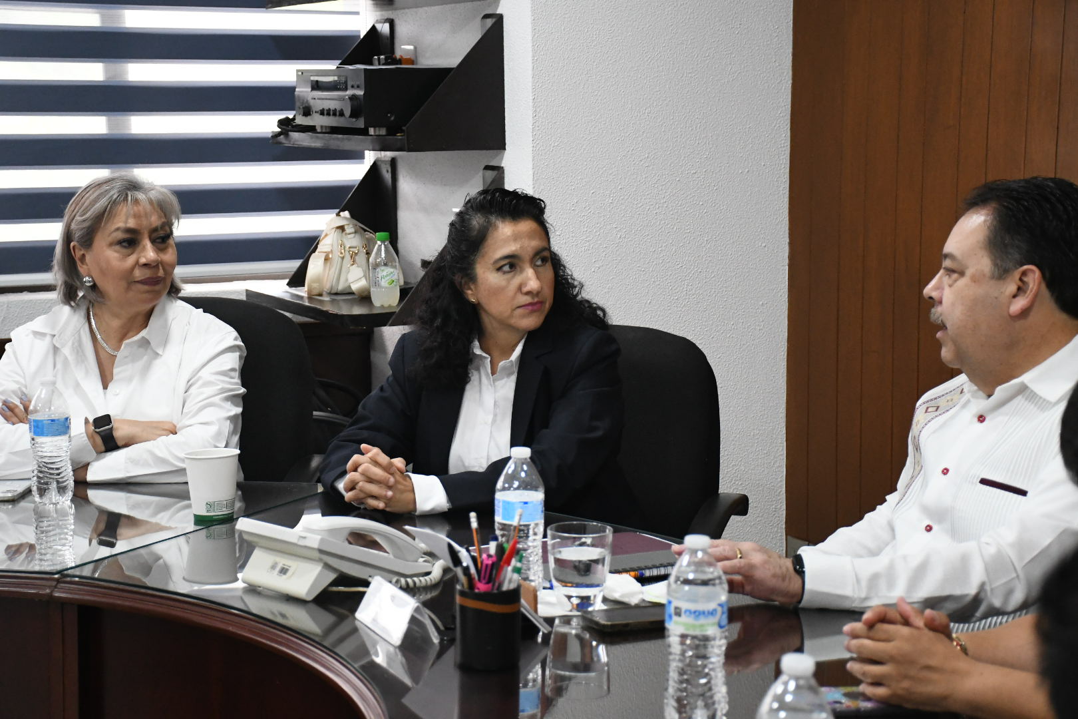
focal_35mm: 72
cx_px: 539
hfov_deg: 28.1
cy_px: 360
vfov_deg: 18.9
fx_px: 2156
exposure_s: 1/125
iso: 4000
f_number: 5
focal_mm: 48
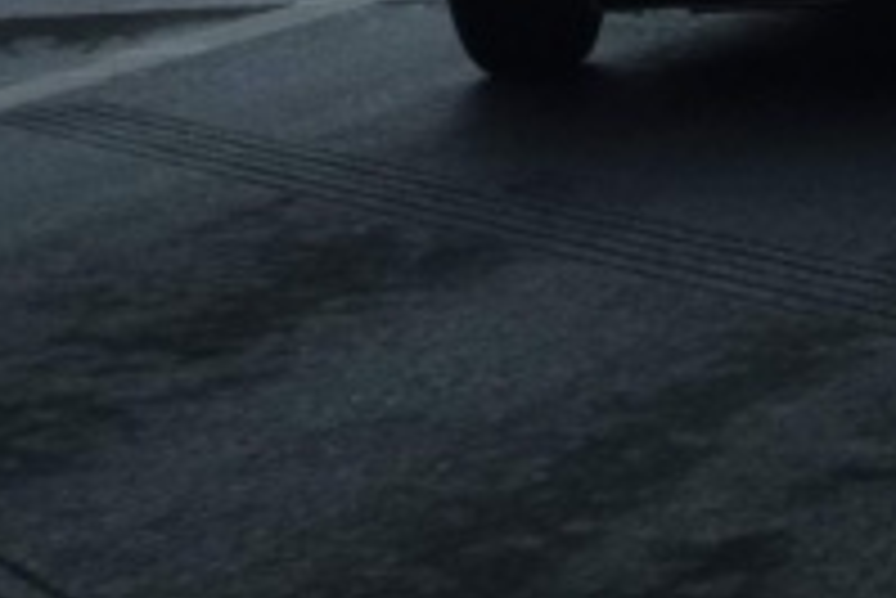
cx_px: 720
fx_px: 4234
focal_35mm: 170
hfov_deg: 12.0
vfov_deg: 8.0
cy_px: -214
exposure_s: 1/1300
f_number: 4.6
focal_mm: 11.7
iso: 160
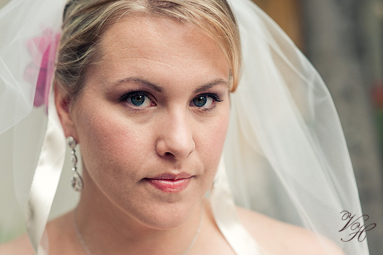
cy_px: 128
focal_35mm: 85
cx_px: 192
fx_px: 904
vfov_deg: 16.1
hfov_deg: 23.9
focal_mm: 85
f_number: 3.5
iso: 400
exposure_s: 1/640
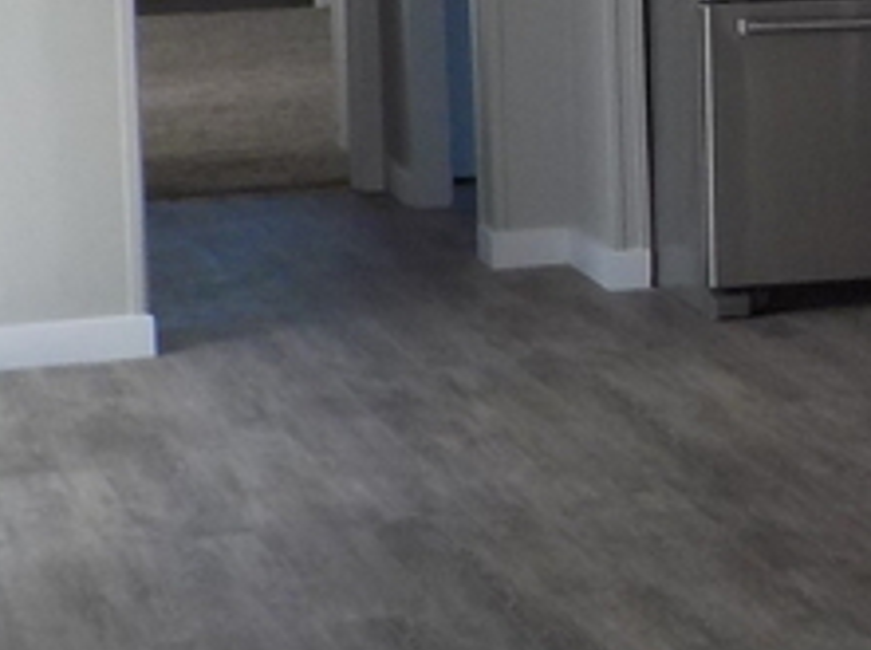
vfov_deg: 10.8
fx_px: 3416
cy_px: 24
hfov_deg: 14.1
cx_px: 1068
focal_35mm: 136
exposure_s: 1/100
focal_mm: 4.1
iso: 125
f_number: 3.3
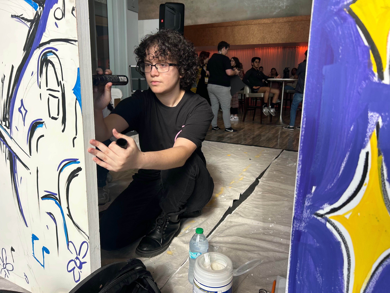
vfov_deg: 53.1
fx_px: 293
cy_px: 146
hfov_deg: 67.3
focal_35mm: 26
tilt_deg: -12.3
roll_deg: -1.2
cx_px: 195
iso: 50
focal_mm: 5.7
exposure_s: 1/516
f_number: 1.5
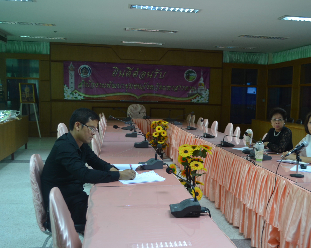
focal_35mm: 41
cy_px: 124
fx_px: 377
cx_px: 185
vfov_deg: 36.5
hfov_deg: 44.6
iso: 400
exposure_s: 1/25
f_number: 4
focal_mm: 24
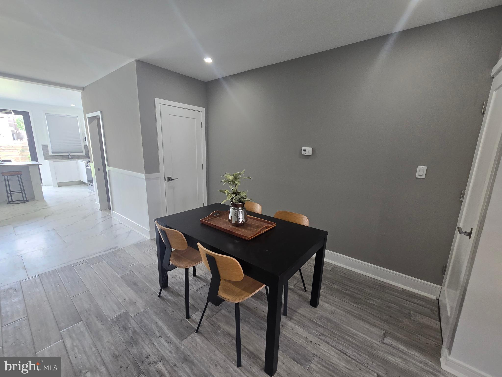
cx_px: 251
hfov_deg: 106.2
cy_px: 188
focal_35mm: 13
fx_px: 189
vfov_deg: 89.9
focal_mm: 2.2
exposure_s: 1/60
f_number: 2.2
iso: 160
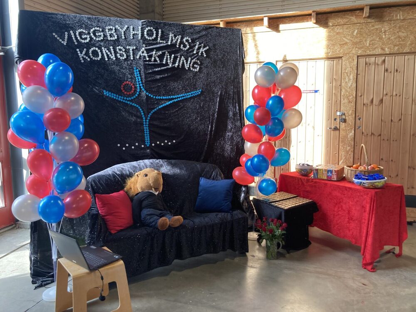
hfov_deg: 63.4
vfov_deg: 49.7
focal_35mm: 28
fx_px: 336
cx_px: 208
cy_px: 156
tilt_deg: -5.8
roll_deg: +0.4
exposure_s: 1/121
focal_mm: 3.99
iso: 64
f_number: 1.8
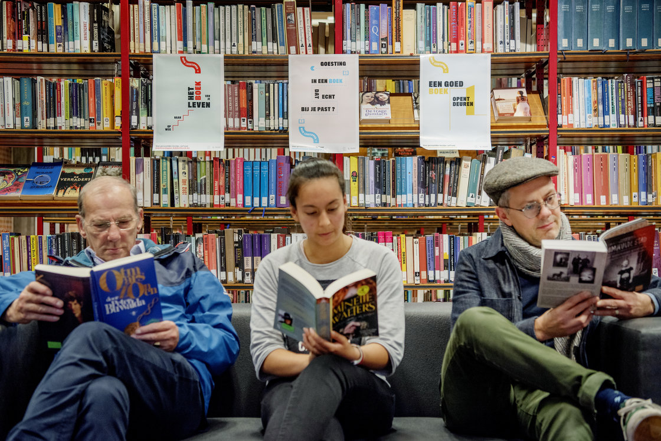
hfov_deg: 38.2
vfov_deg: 26.0
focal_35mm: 52
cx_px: 330
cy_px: 220
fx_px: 955
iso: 640
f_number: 3.5
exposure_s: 1/100
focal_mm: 52
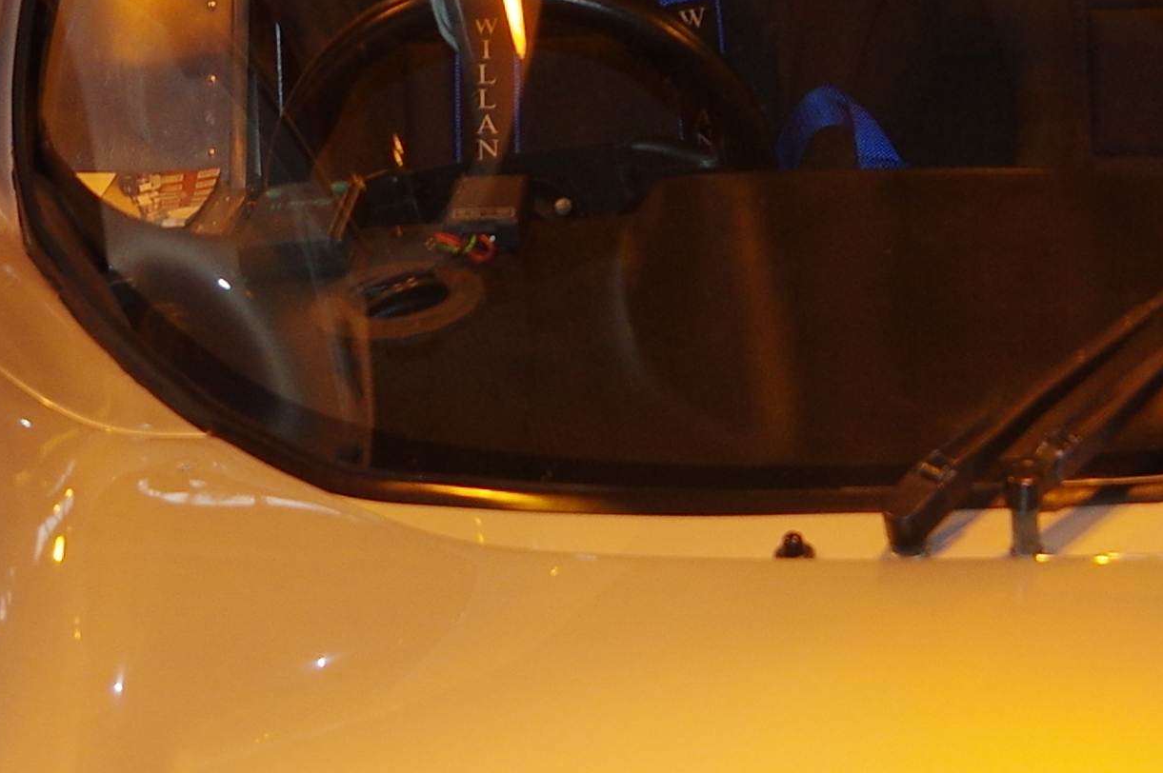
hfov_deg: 15.4
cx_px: 860
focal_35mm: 133
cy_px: 545
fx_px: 4293
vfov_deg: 10.3
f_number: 3.5
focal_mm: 18
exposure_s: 1/50
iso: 400
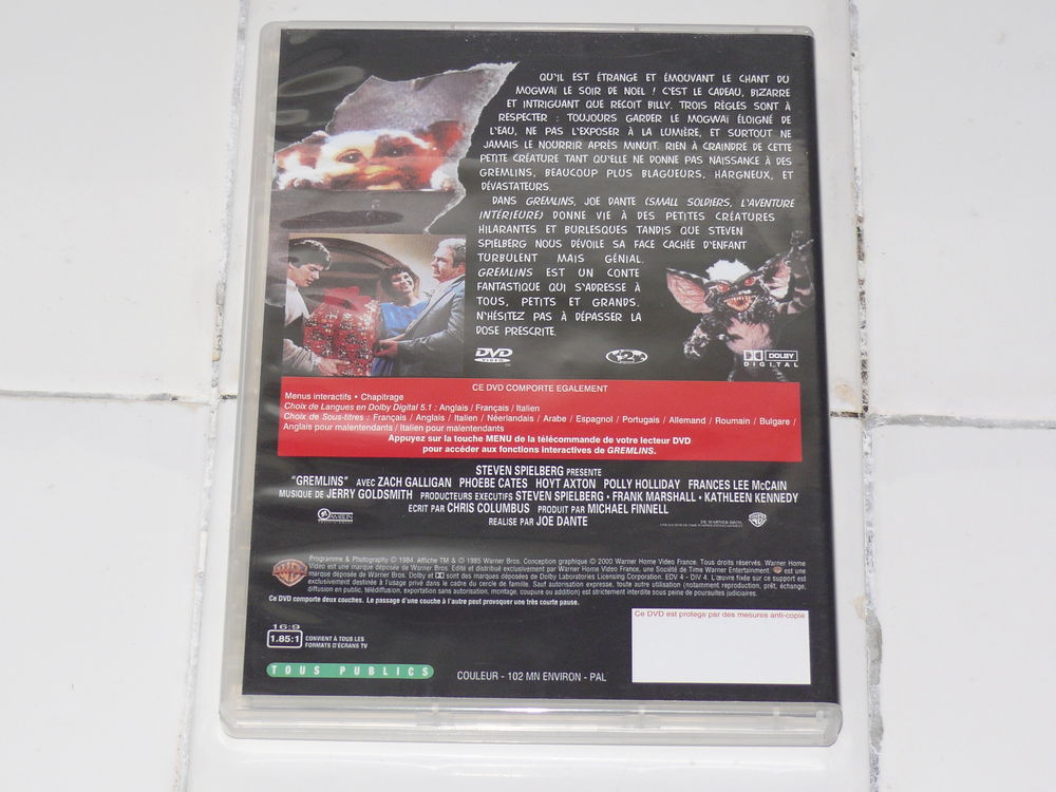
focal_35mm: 125
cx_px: 528
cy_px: 396
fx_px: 3813
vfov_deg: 11.9
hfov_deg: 15.8
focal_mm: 18.5
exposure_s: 1/30
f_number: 3.2
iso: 100
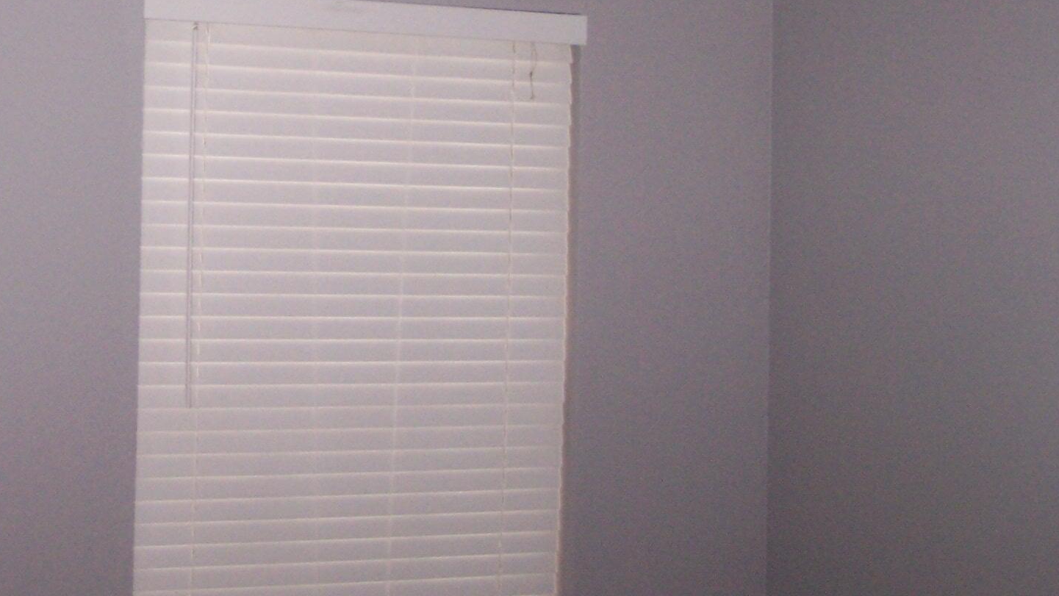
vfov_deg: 16.0
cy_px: 12
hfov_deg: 28.0
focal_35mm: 74
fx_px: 2078
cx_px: 220
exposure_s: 1/60
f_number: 2.8
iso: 140
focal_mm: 6.3
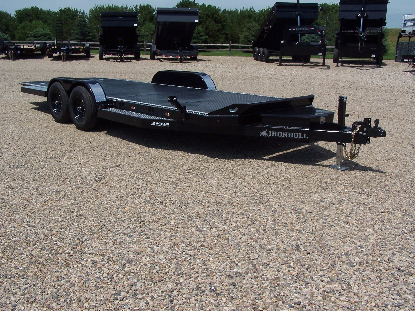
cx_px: 208
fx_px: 456
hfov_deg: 49.0
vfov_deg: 37.7
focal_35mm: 38
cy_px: 156
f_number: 5.6
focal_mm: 6.3
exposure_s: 1/750
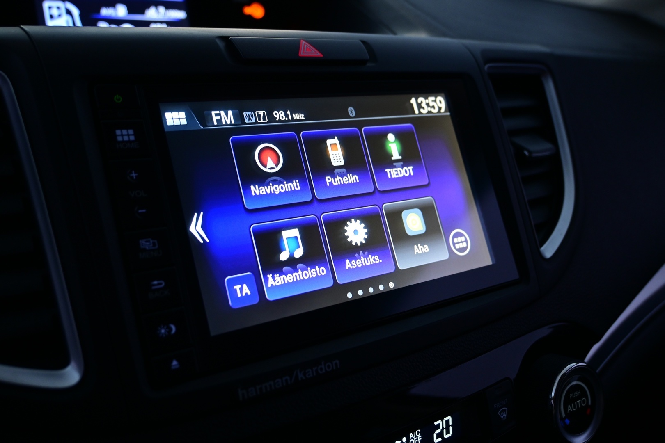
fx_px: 596
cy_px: 222
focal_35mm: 32
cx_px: 332
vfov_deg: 40.8
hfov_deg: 58.3
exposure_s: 1/30
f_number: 4
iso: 450
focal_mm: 21.5
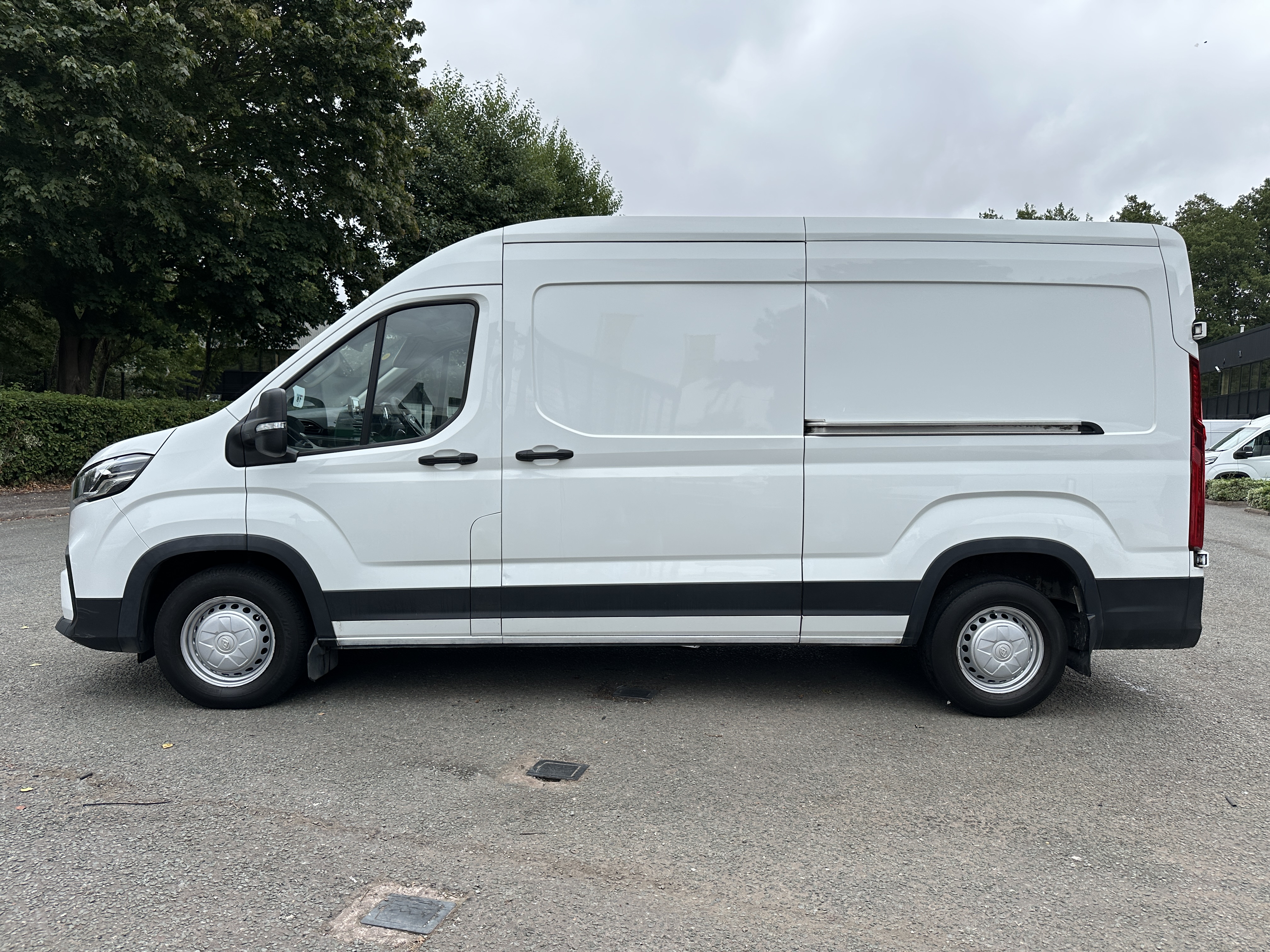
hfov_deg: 71.6
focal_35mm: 24
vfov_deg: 56.8
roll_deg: -2.1
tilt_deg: -3.1
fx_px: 881
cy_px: 476
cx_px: 635
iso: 80
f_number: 1.78
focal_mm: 6.86
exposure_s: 1/2809
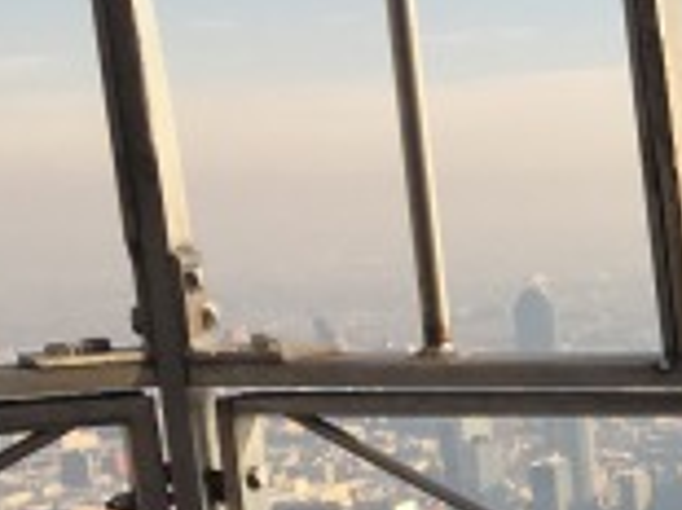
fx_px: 2362
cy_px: 695
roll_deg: +2.9
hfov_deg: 14.5
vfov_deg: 11.9
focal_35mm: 120
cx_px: 1228
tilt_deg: -12.0
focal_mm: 4.15
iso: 25
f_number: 2.2
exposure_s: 1/938
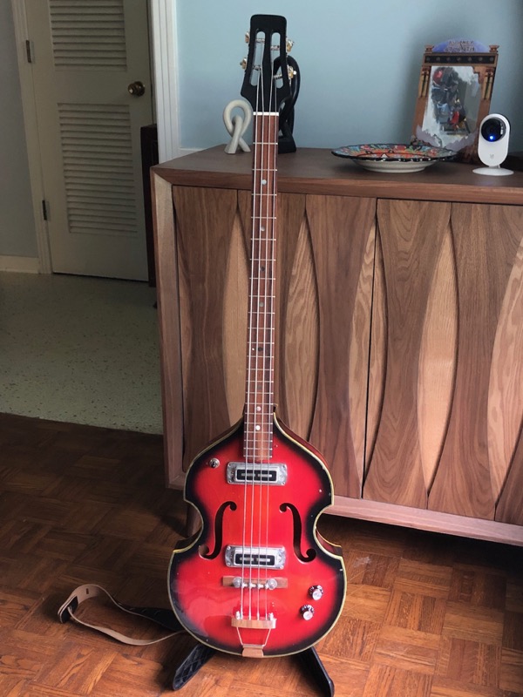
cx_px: 262
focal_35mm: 28
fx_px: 564
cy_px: 348
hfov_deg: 49.7
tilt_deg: -21.0
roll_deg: +0.8
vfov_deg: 63.4
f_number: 1.8
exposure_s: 1/6
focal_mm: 3.99
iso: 80
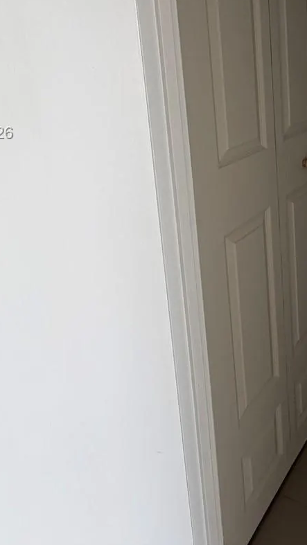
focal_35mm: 31
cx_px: 351
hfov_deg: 32.4
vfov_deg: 59.2
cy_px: 134
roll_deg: +0.9
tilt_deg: -13.2
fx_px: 448
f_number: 2.2
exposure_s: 1/120
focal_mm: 2.22
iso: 125
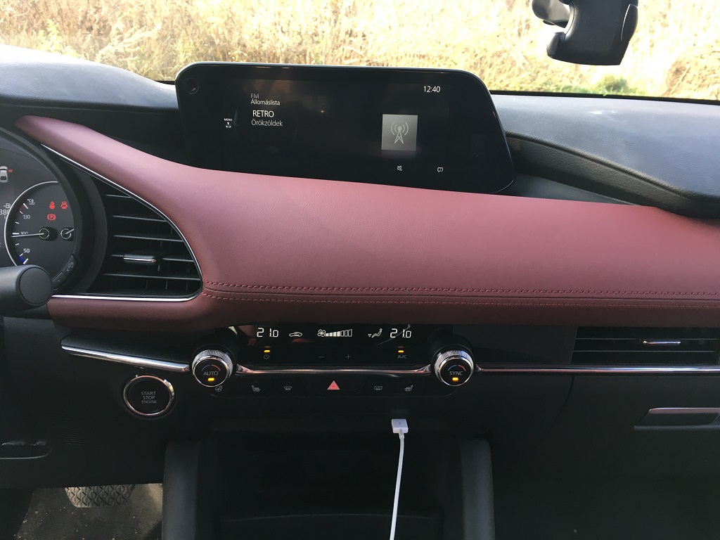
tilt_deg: -24.7
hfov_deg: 61.7
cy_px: 270
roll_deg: -2.5
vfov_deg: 48.2
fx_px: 603
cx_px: 360
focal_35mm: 29
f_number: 2.2
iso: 25
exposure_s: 1/33
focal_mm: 4.15
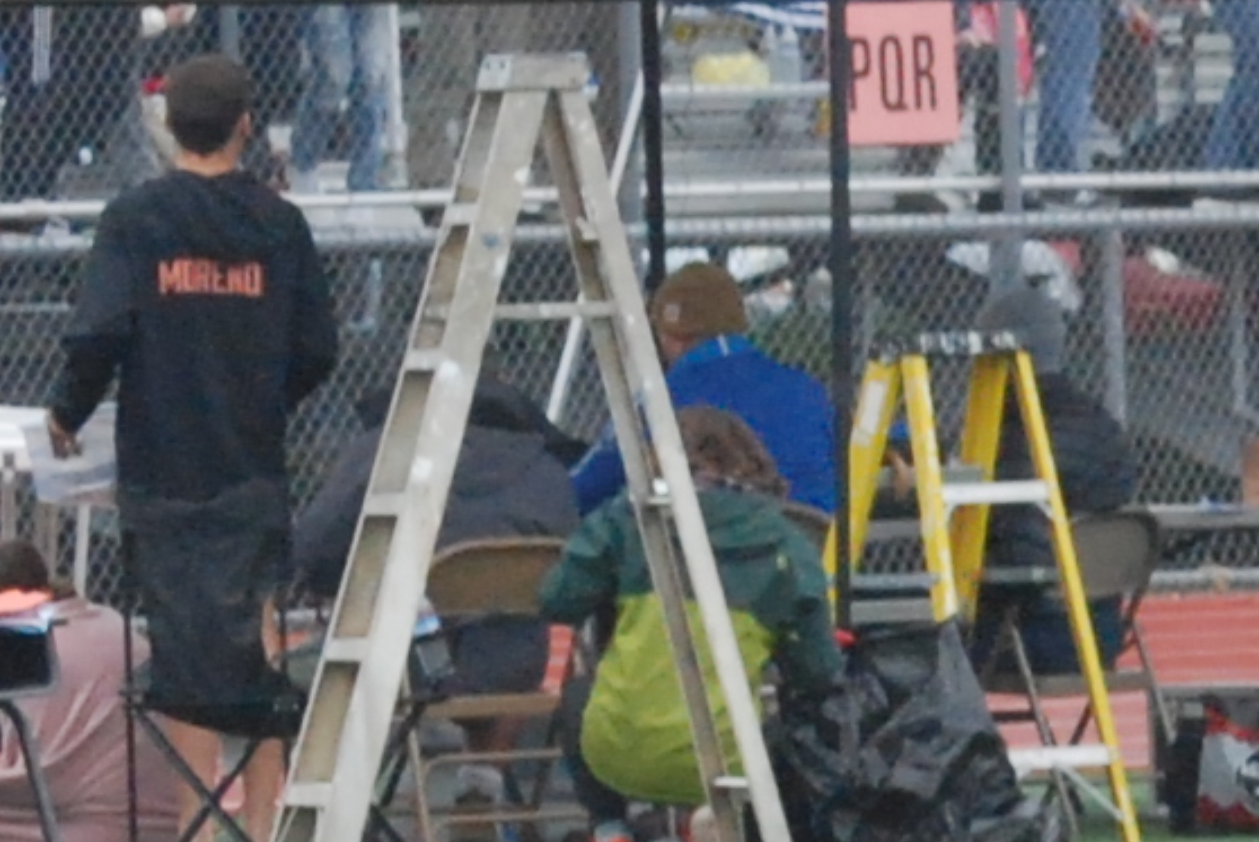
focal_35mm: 708
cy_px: 799
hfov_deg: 2.9
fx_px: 24779
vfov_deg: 1.9
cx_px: 3572
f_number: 7.1
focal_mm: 68
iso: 1000
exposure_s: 1/800
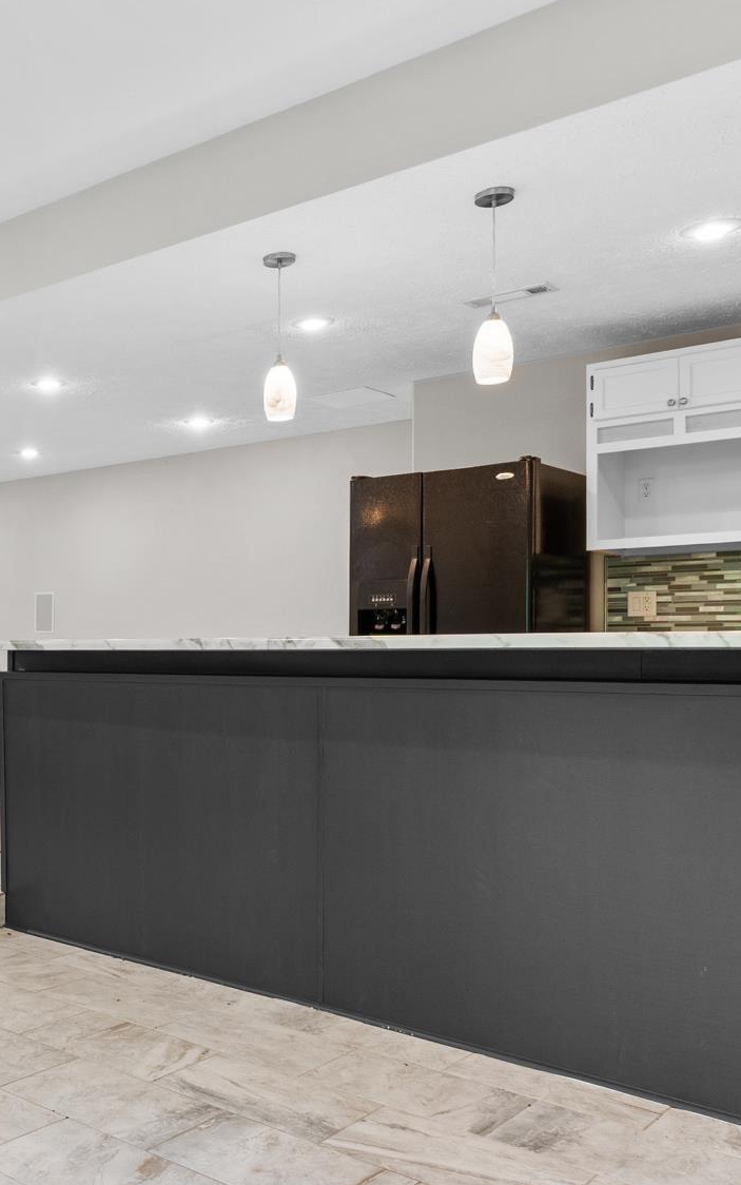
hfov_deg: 33.4
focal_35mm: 34
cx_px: -39
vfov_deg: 56.6
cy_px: 639
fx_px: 1098
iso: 320
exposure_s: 1/2.5
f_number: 7.1
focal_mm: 10
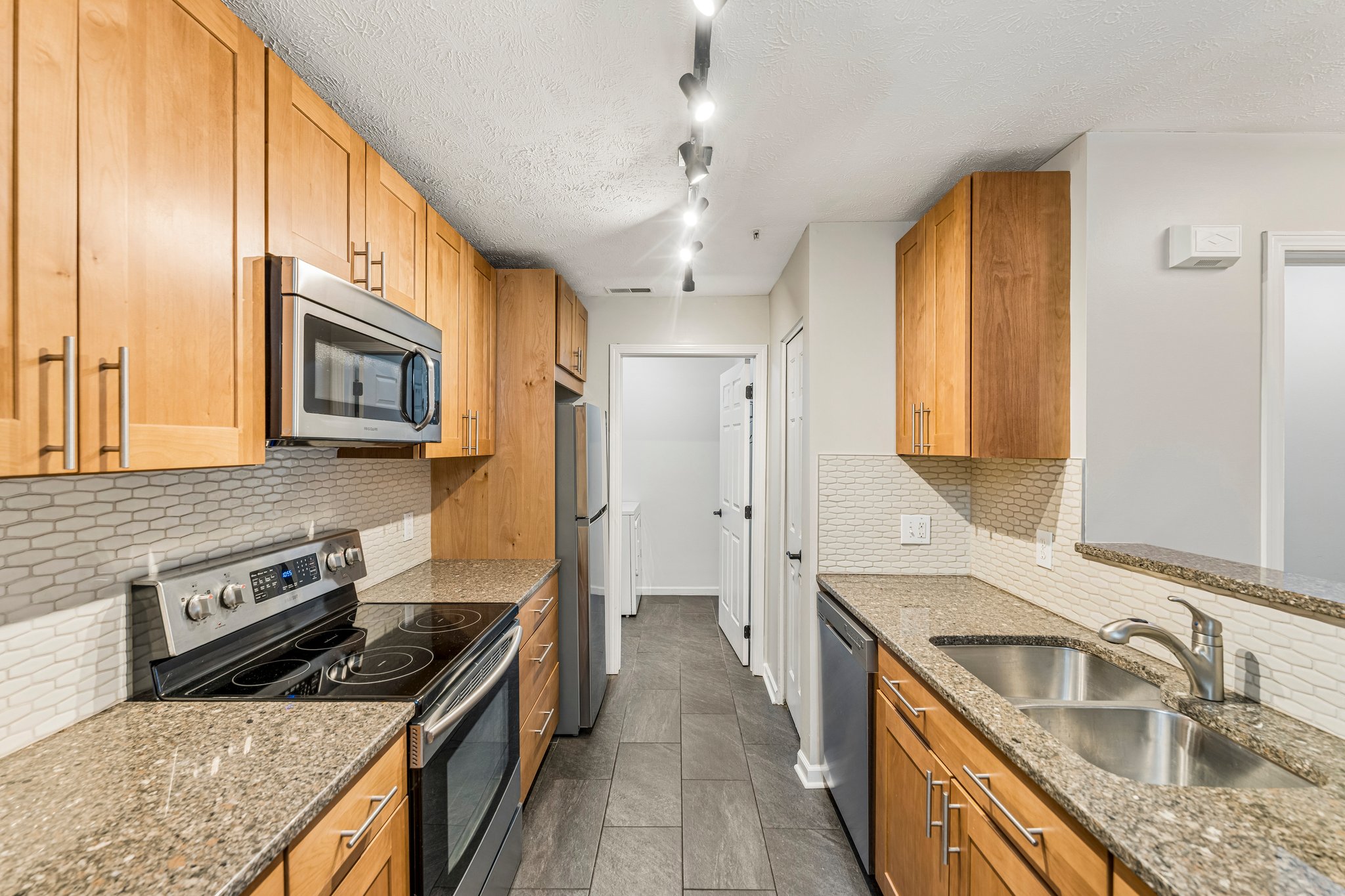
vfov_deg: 77.3
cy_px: 448
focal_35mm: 15
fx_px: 560
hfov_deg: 100.4
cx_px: 672
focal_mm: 15
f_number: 5.6
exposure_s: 1/6
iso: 200
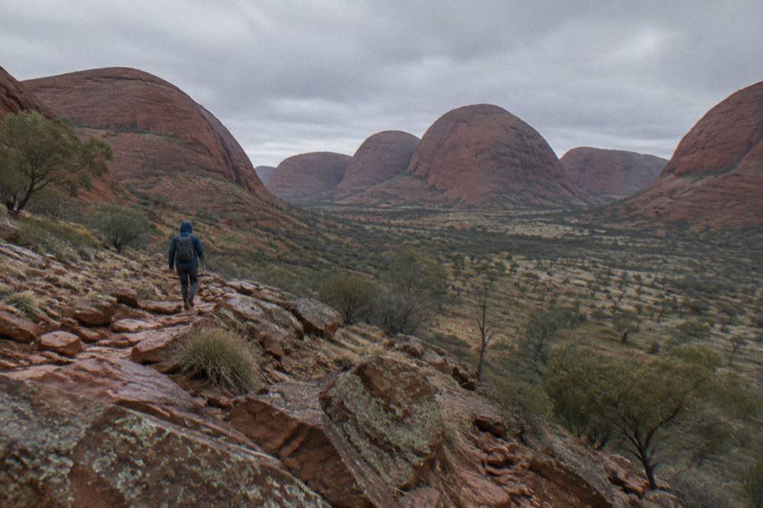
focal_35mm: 35
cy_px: 254
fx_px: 742
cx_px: 382
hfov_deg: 54.5
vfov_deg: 37.8
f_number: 8
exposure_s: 1/400
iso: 400
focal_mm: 35
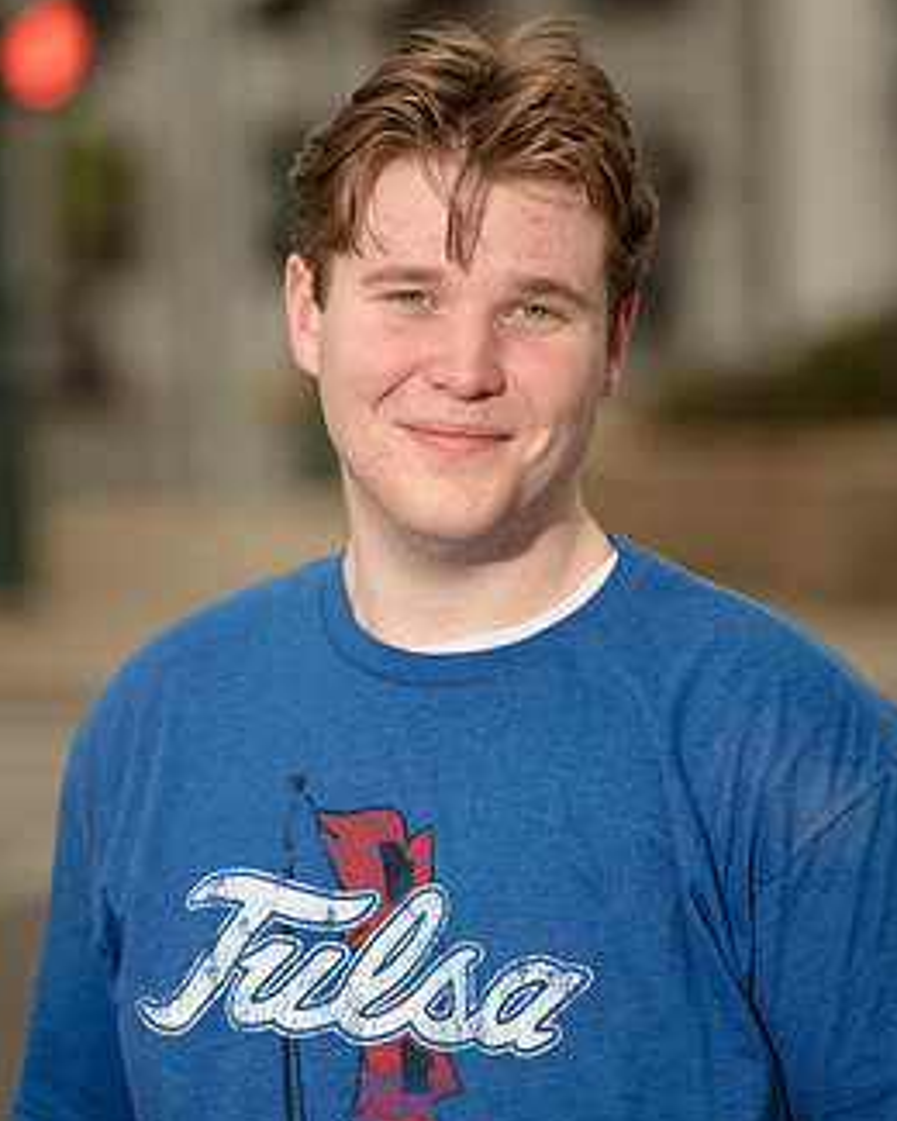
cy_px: 593
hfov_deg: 7.0
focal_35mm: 221
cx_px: 459
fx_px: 7334
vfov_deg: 8.7
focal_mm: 170
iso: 64
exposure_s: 1/250
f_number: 4.5
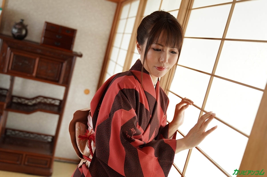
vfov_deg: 35.0
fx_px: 282
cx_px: 134
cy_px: 88
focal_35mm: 38
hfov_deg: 50.7
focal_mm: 38
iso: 250
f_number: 2.8
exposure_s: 1/200
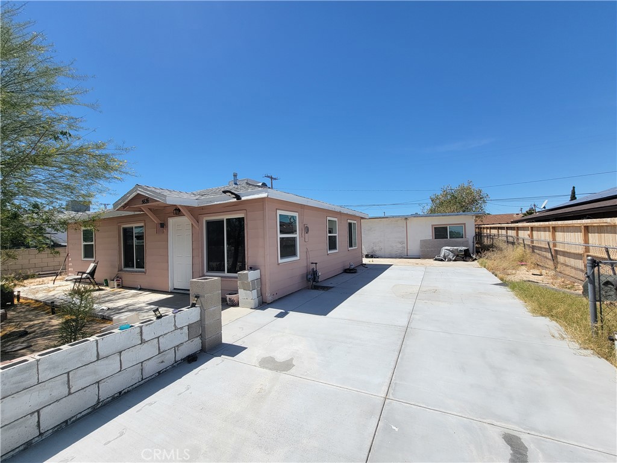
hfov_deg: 106.2
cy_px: 232
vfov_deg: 89.9
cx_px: 308
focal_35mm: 13
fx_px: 232
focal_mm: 2.2
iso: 50
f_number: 2.2
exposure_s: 1/2664
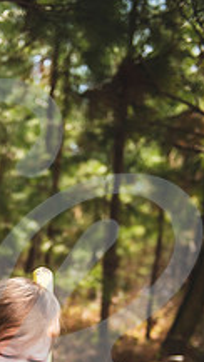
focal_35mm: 76
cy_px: 360
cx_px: -37
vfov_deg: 26.4
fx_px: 731
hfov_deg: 15.3
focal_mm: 35
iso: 100
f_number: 2.8
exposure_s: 1/640
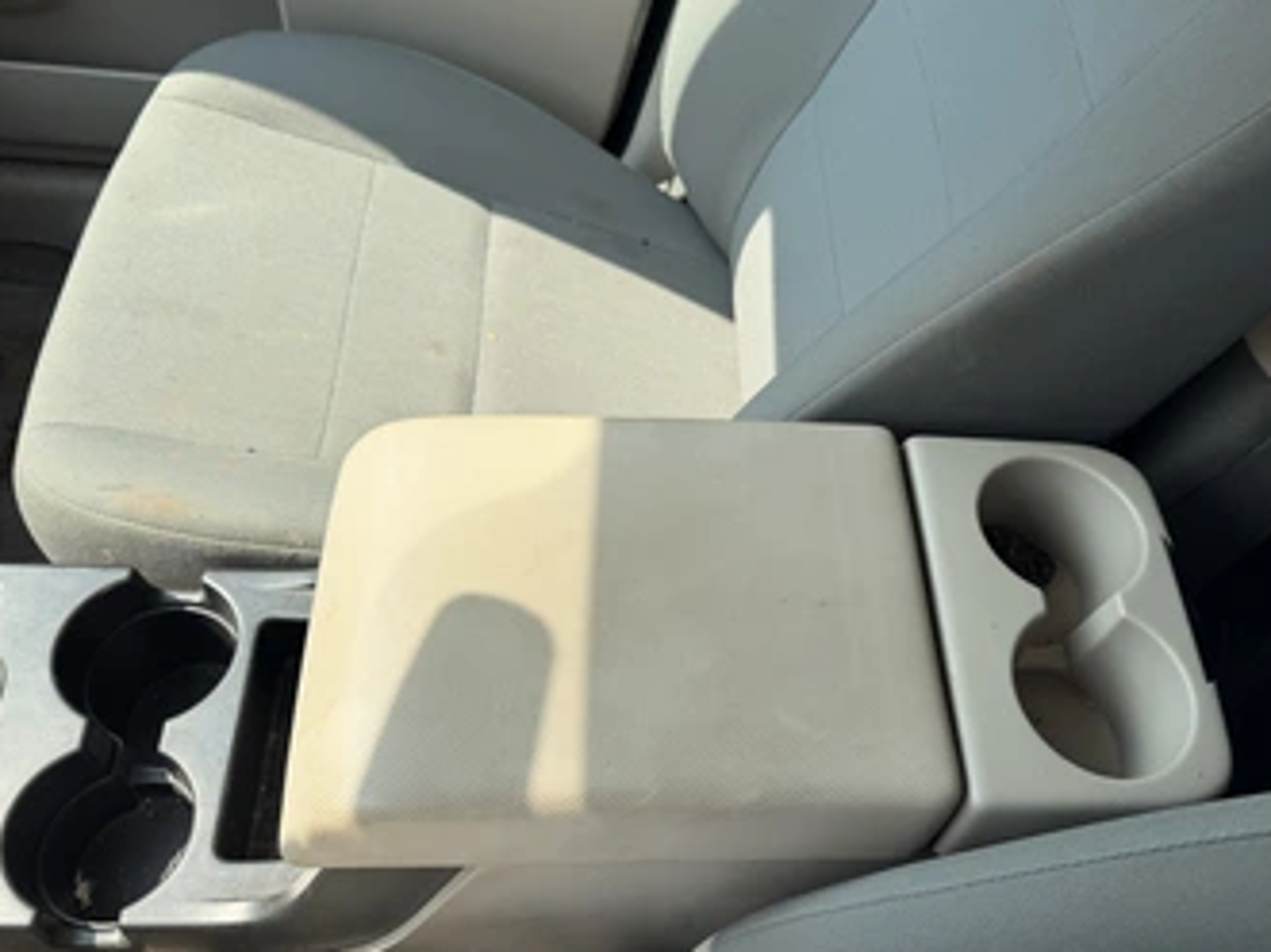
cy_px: 507
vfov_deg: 48.2
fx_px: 1064
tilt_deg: -53.7
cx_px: 710
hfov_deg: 61.5
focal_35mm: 29
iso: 80
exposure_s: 1/1018
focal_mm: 6.76
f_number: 1.78
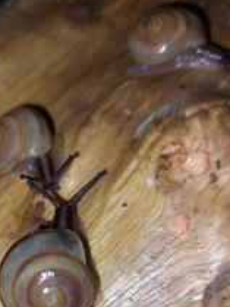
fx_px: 407
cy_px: 276
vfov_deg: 38.4
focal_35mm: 46
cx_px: 19
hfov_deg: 30.1
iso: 25
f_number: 1.8
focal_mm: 5.23
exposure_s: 1/196
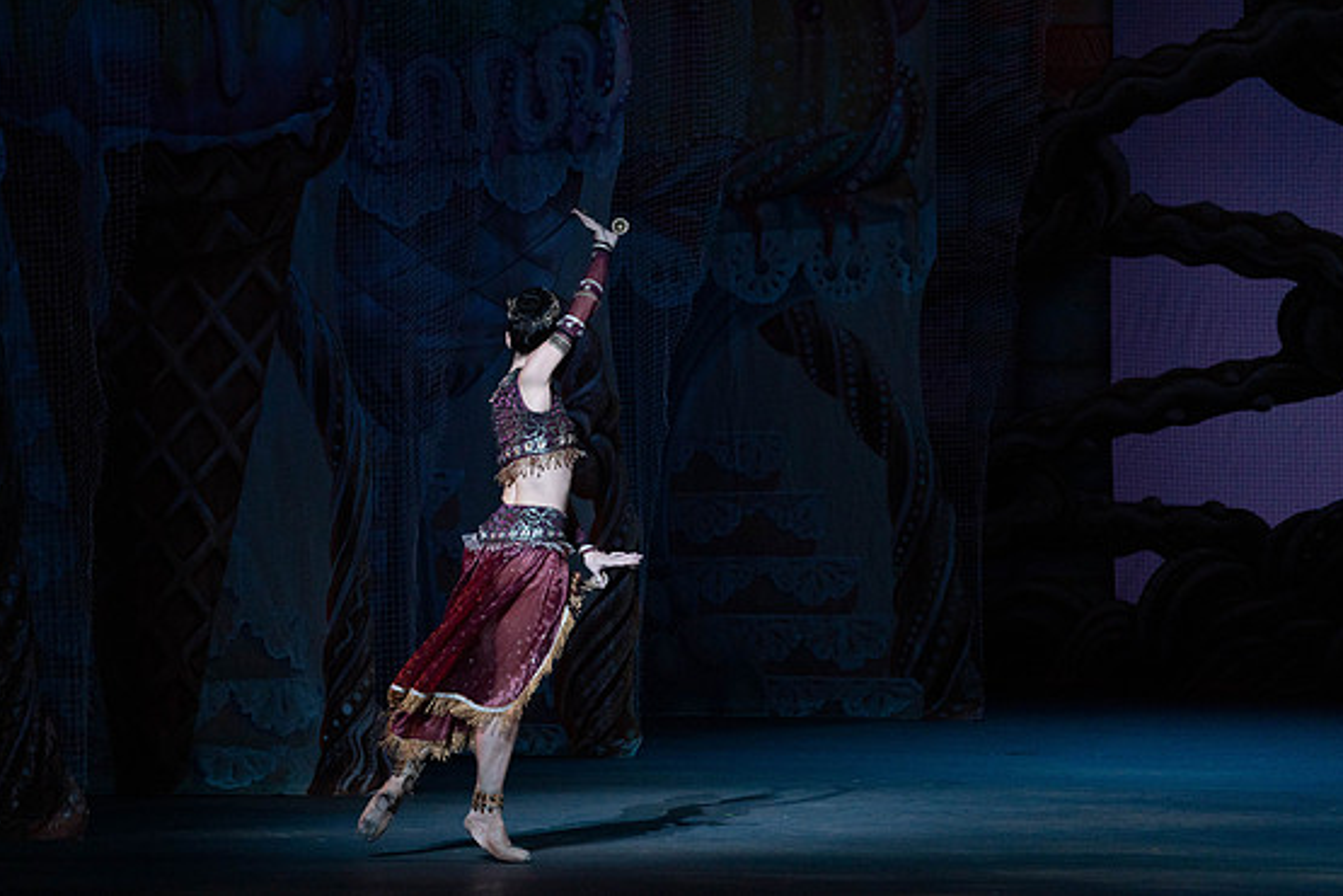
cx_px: 663
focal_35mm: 209
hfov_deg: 9.8
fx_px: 7796
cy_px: 430
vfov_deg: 6.6
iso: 3200
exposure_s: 1/320
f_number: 5.6
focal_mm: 200
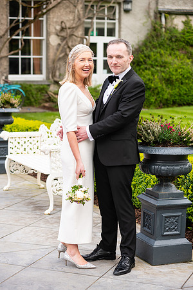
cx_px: 96
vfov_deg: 25.4
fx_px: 643
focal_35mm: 80
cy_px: 145
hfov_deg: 17.1
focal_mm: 80
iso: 160
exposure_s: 1/160
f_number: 3.5
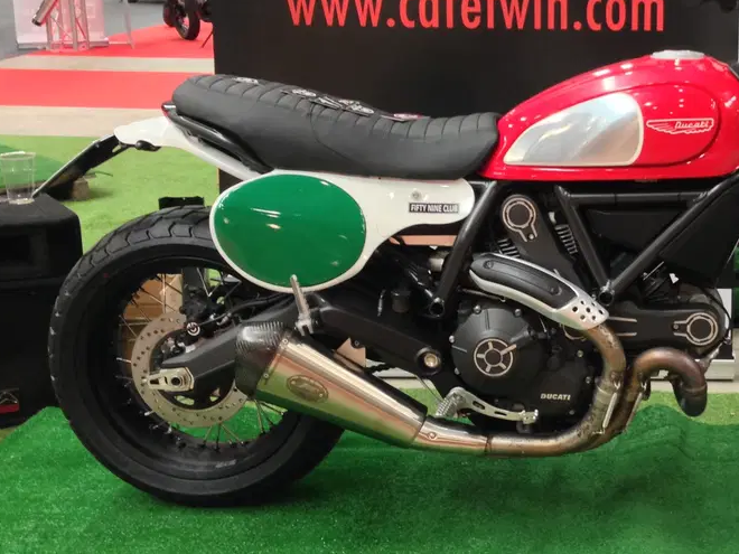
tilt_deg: -15.1
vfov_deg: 24.4
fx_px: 1281
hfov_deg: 31.2
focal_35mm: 60
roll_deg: +0.0
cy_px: 217
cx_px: 615
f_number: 2.4
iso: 100
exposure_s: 1/20
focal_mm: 4.12
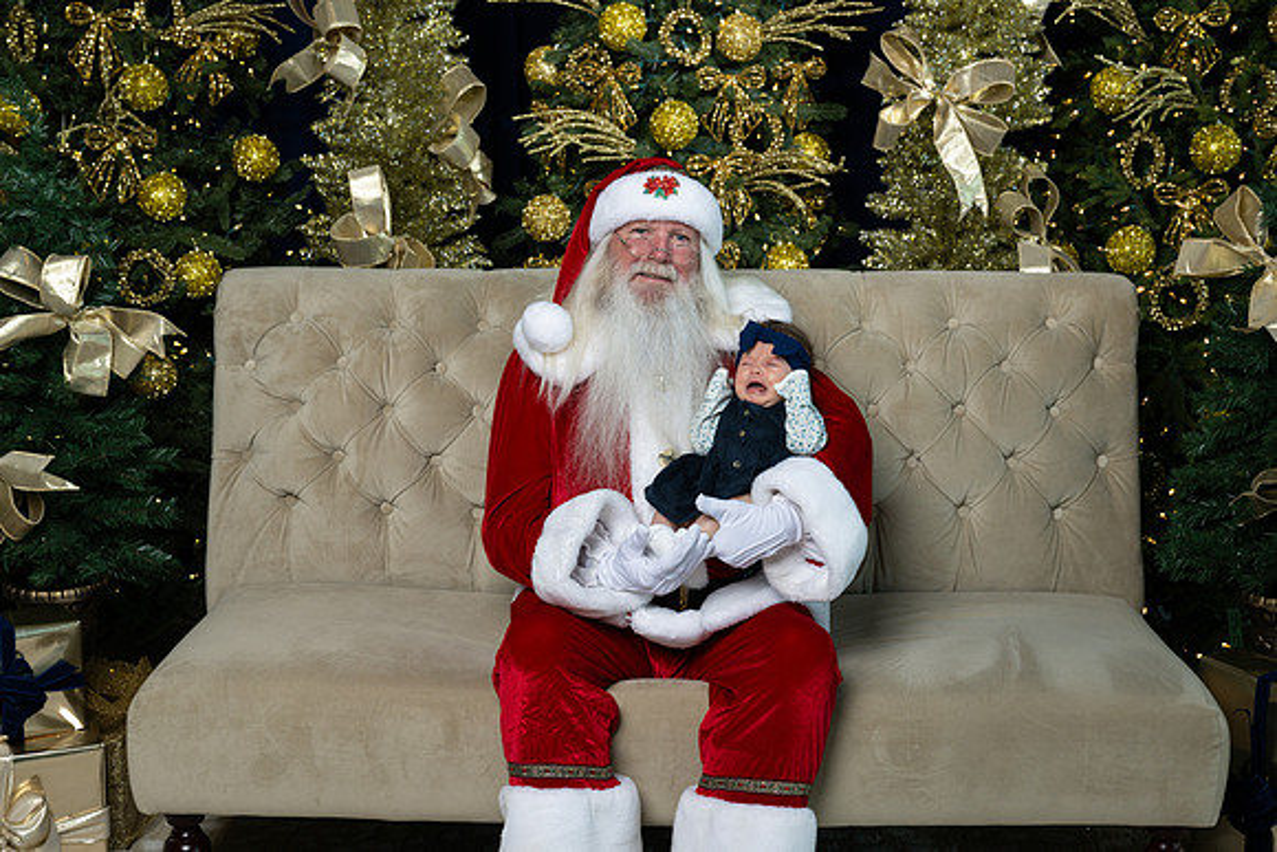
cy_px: 426
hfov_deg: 40.3
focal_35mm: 49
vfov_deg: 27.5
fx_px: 1738
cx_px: 638
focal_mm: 49
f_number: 7.1
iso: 400
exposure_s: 1/60
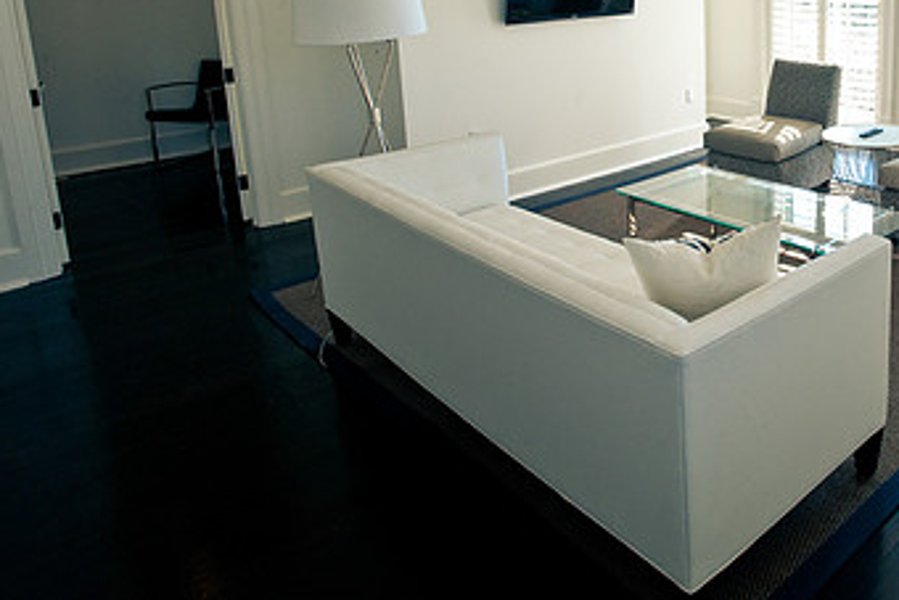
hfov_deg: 58.7
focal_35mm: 29
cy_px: 93
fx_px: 724
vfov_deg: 42.3
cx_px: 719
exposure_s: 1/160
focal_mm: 17
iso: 640
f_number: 8
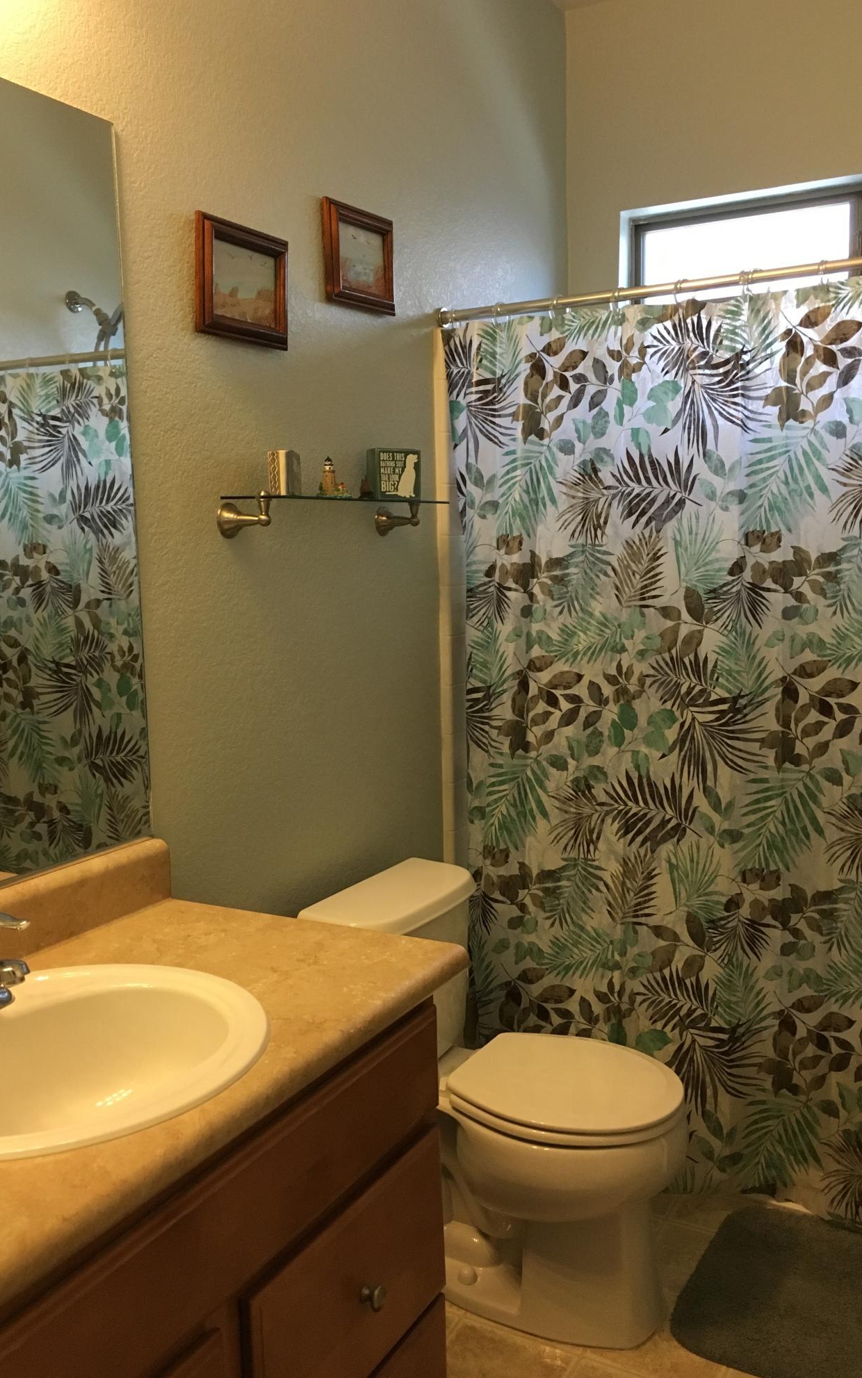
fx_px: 1165
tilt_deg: -5.9
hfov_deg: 40.6
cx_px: 446
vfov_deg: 61.2
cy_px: 684
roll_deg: +0.6
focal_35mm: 31
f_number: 2.2
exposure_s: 1/30
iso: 160
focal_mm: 4.15
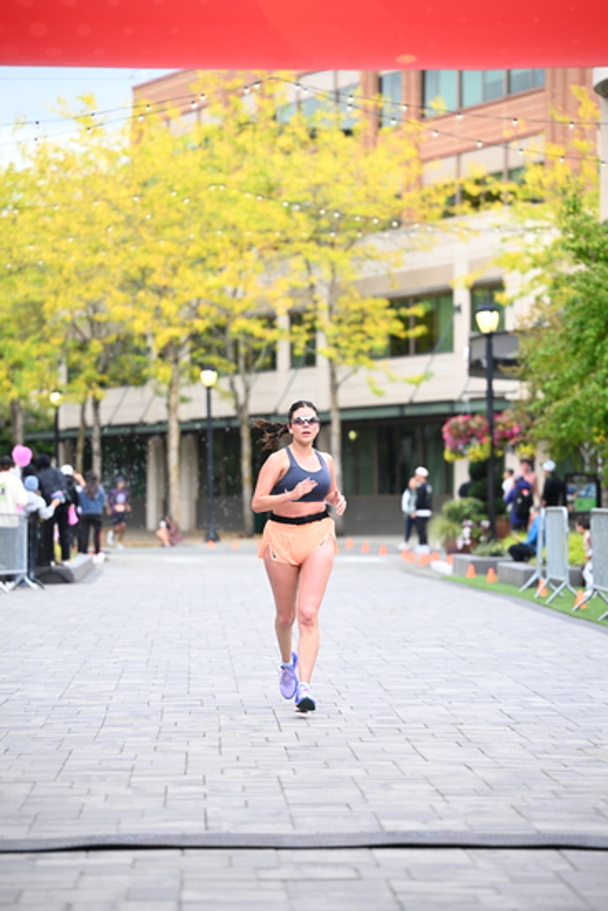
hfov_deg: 11.9
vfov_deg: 17.8
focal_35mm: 115
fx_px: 2911
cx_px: 304
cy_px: 456
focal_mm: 115
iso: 640
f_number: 2.8
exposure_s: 1/1250
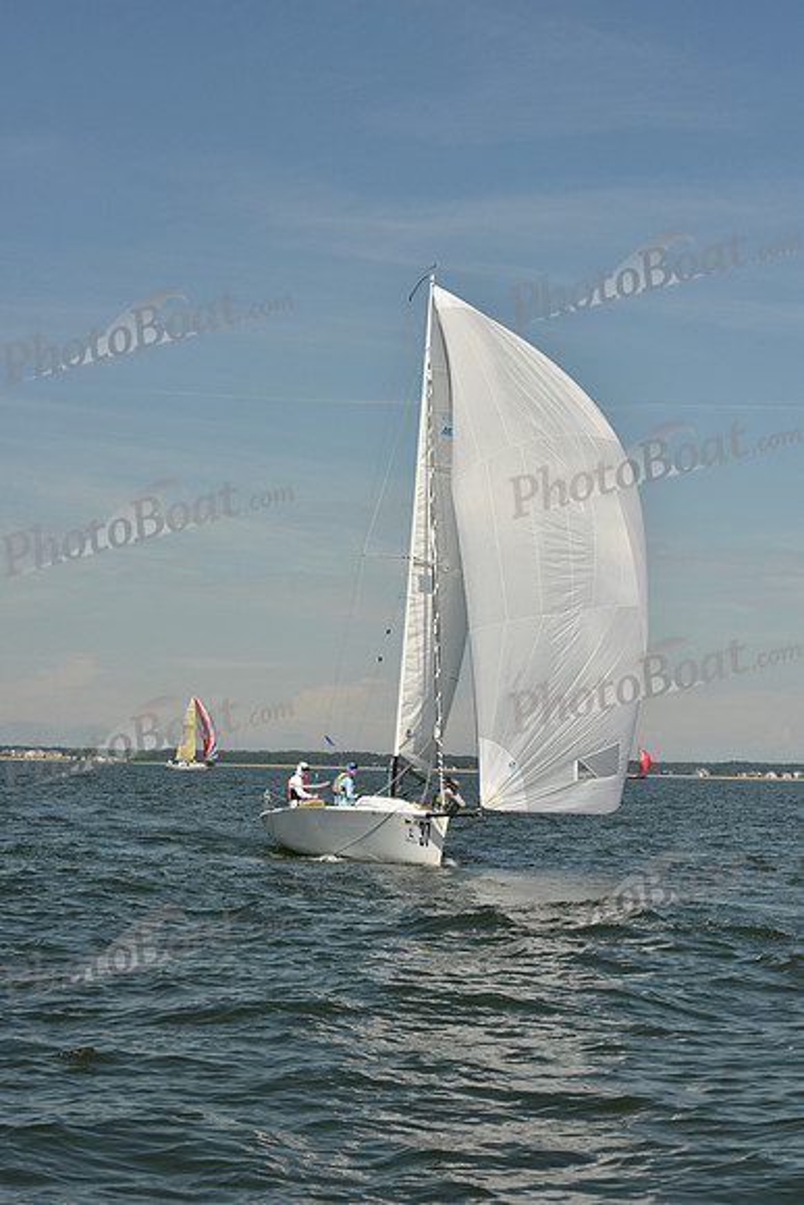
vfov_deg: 28.8
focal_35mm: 70
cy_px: 602
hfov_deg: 19.5
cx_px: 402
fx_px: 2343
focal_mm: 70
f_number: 13
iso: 320
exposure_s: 1/1000
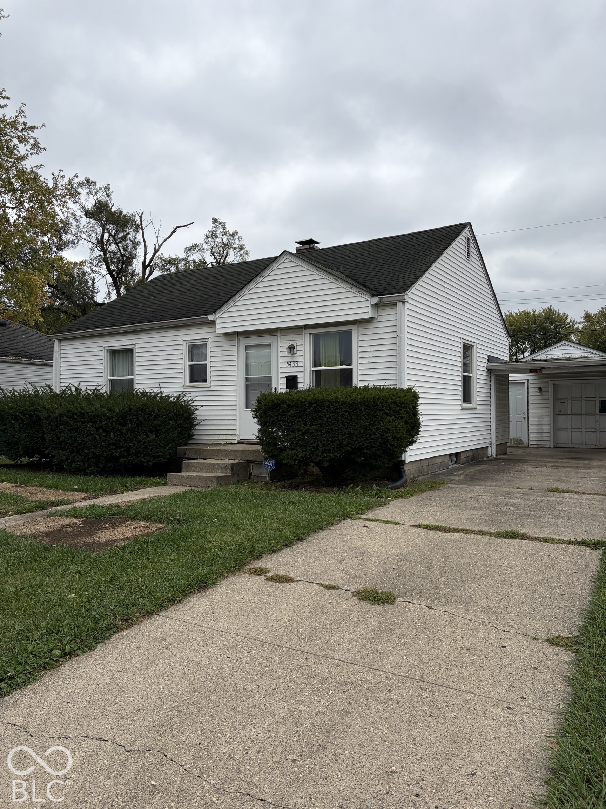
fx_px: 607
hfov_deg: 53.1
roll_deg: +1.9
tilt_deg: +3.3
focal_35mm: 26
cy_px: 404
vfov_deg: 67.3
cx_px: 303
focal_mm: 5.96
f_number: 1.6
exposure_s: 1/1364
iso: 50
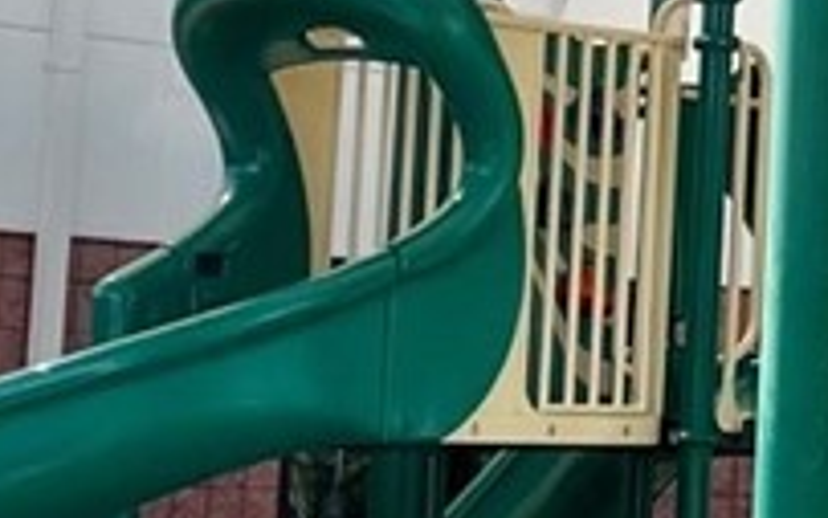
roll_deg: -0.7
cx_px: 1464
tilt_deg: +9.0
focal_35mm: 217
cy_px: -220
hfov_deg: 9.2
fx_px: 4898
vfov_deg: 6.0
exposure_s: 1/1511
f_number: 1.6
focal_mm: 4.2
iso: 32
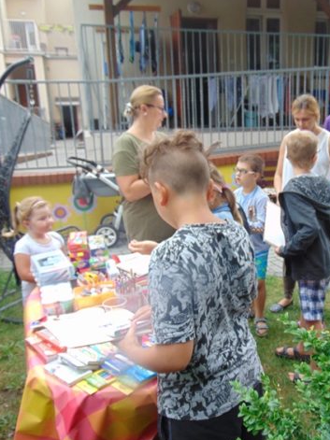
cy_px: 220
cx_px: 232
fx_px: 432
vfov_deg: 54.0
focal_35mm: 34
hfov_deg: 41.0
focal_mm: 4.5
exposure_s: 1/125
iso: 80
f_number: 3
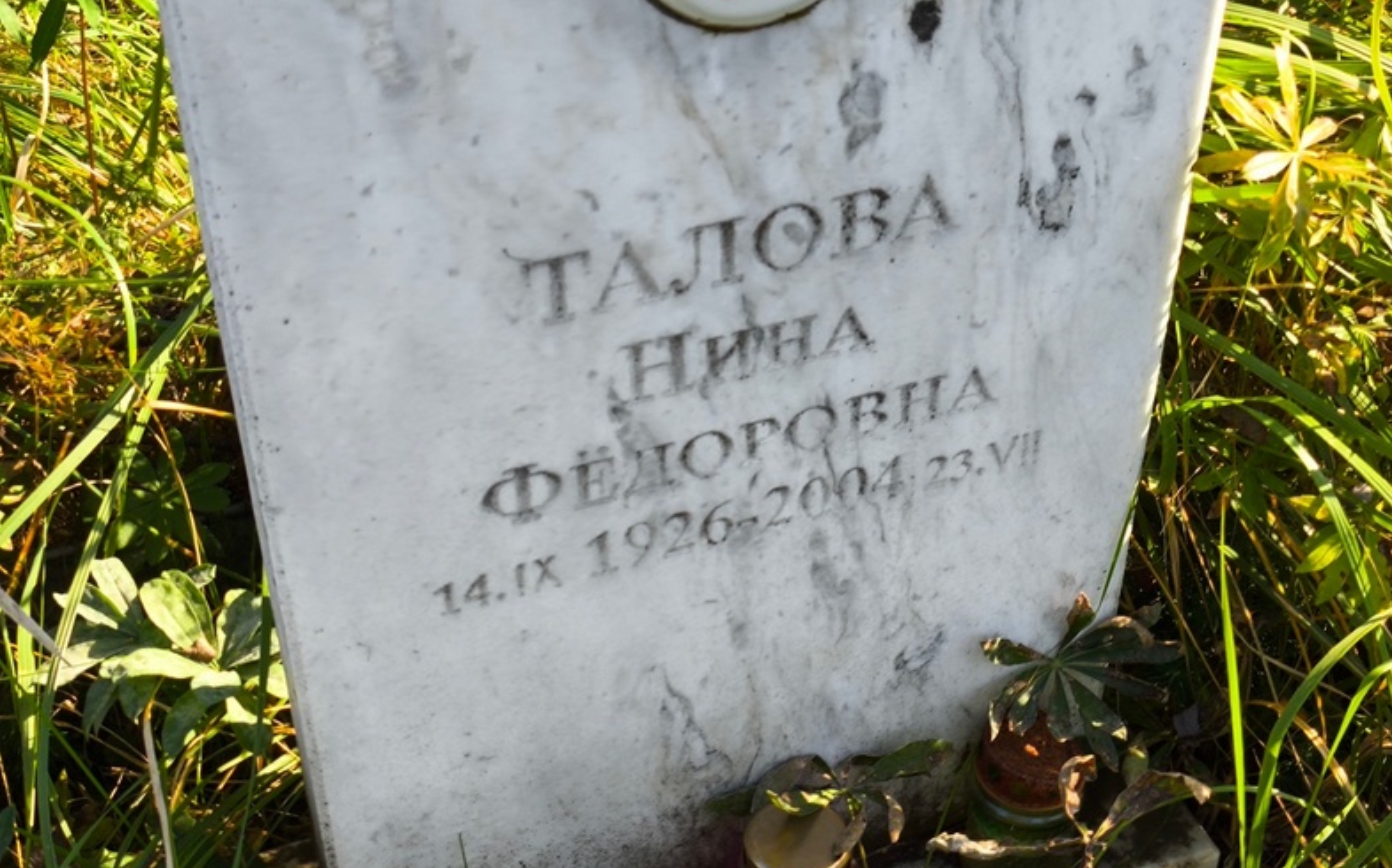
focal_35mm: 54
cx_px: 707
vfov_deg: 23.9
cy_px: 376
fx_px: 2048
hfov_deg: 37.5
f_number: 1.7
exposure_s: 1/273
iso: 50
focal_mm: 4.71
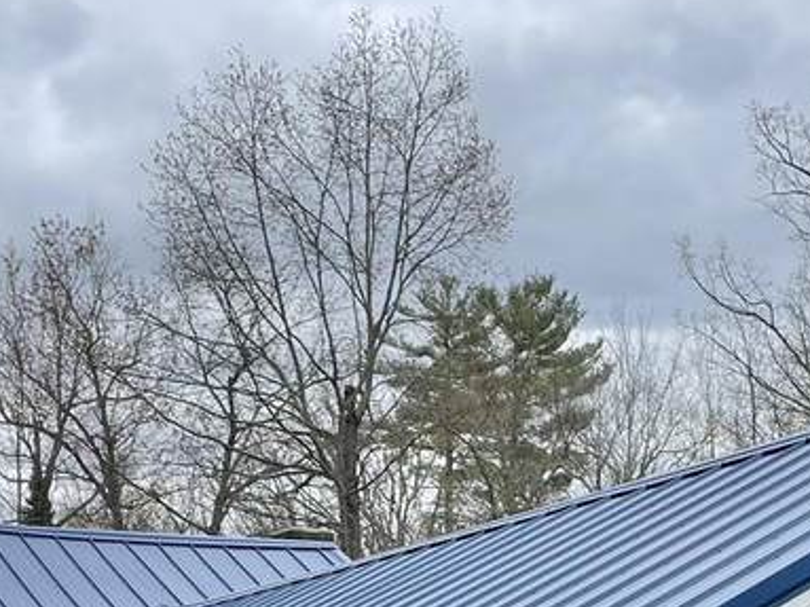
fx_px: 2035
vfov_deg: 16.0
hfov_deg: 22.5
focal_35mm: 87
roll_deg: +0.9
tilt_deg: +0.8
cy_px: 816
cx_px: 400
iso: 32
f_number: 1.6
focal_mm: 4.2
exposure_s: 1/1401
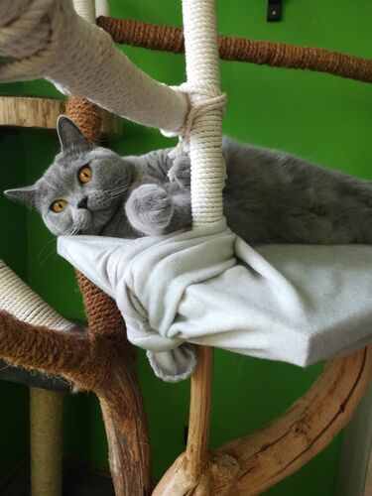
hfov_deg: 53.1
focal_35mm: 26
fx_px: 373
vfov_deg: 67.3
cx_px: 186
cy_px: 248
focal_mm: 3.83
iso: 125
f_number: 2.2
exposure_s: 1/33.3
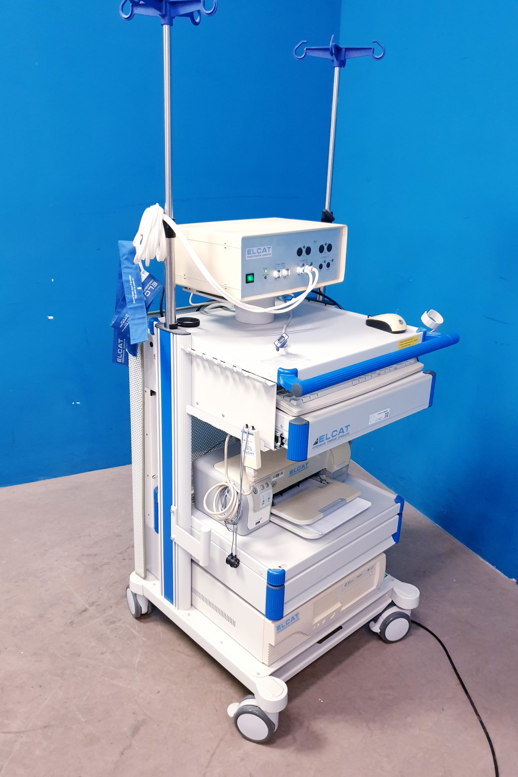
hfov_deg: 46.4
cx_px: 252
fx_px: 604
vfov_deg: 65.5
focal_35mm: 28
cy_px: 391
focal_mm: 4.3
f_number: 1.5
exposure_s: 1/50
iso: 320
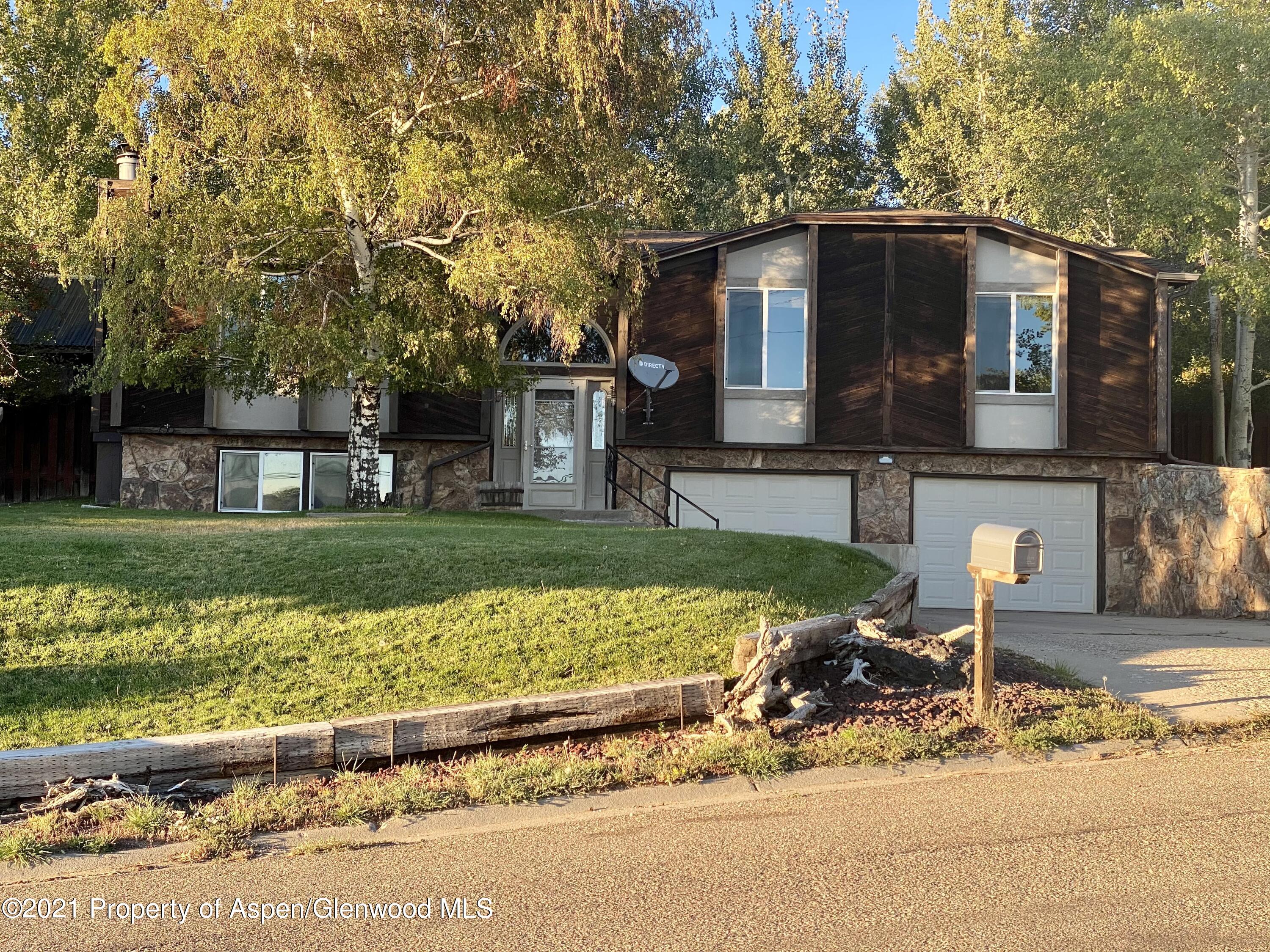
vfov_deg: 28.0
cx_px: 635
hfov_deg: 36.8
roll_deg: -1.1
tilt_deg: +3.9
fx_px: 1908
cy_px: 476
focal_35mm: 52
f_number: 2
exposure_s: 1/218
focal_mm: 6
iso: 20
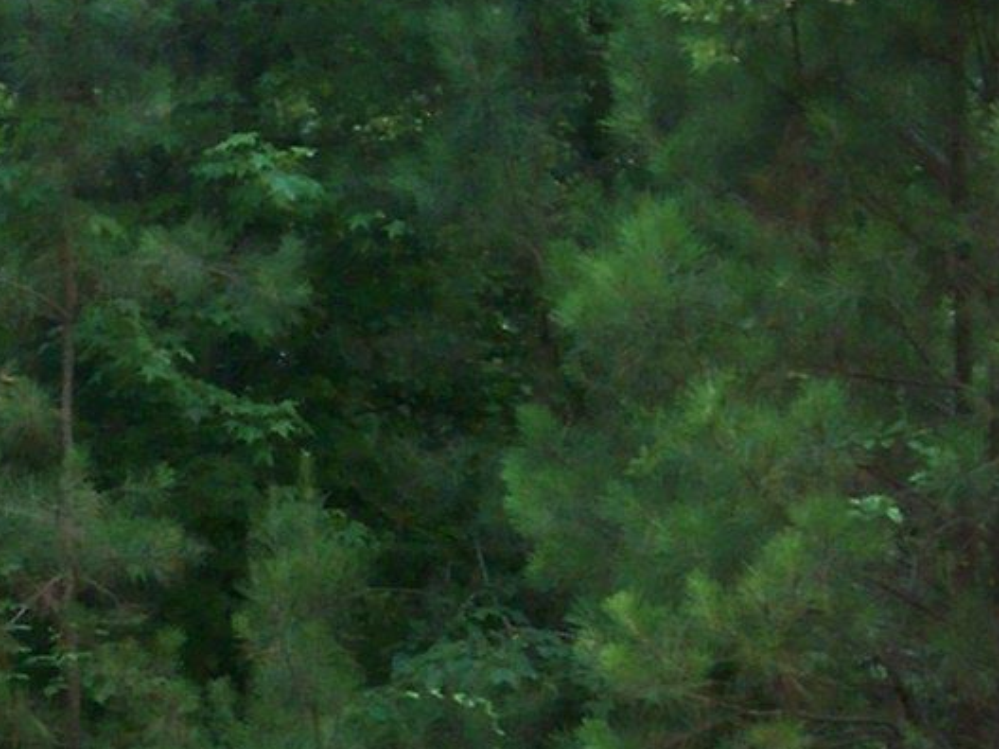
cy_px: 1154
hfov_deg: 12.3
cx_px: -132
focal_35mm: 157
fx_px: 4531
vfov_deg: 9.2
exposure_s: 1/138
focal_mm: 5.9
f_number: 4.5
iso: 100
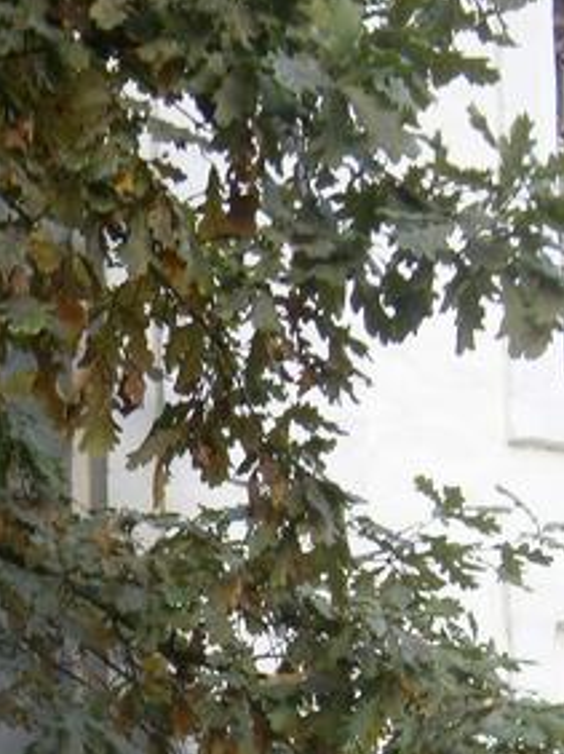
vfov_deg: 22.8
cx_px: -108
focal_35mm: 83
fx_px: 1806
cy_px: 719
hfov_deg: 17.0
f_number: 2.8
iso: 80
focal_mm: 4.7
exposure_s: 1/60
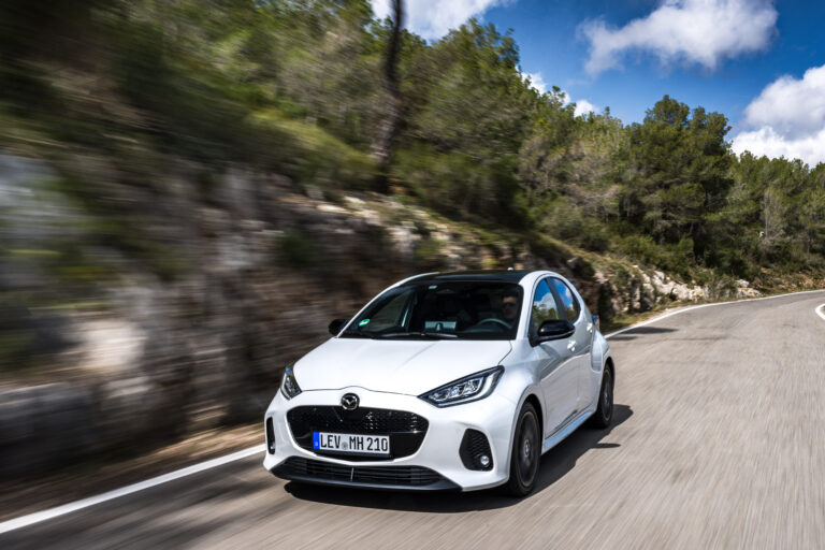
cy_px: 275
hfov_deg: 58.0
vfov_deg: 40.5
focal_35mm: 32
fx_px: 745
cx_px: 412
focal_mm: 32.5
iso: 64
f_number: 20
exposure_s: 1/25
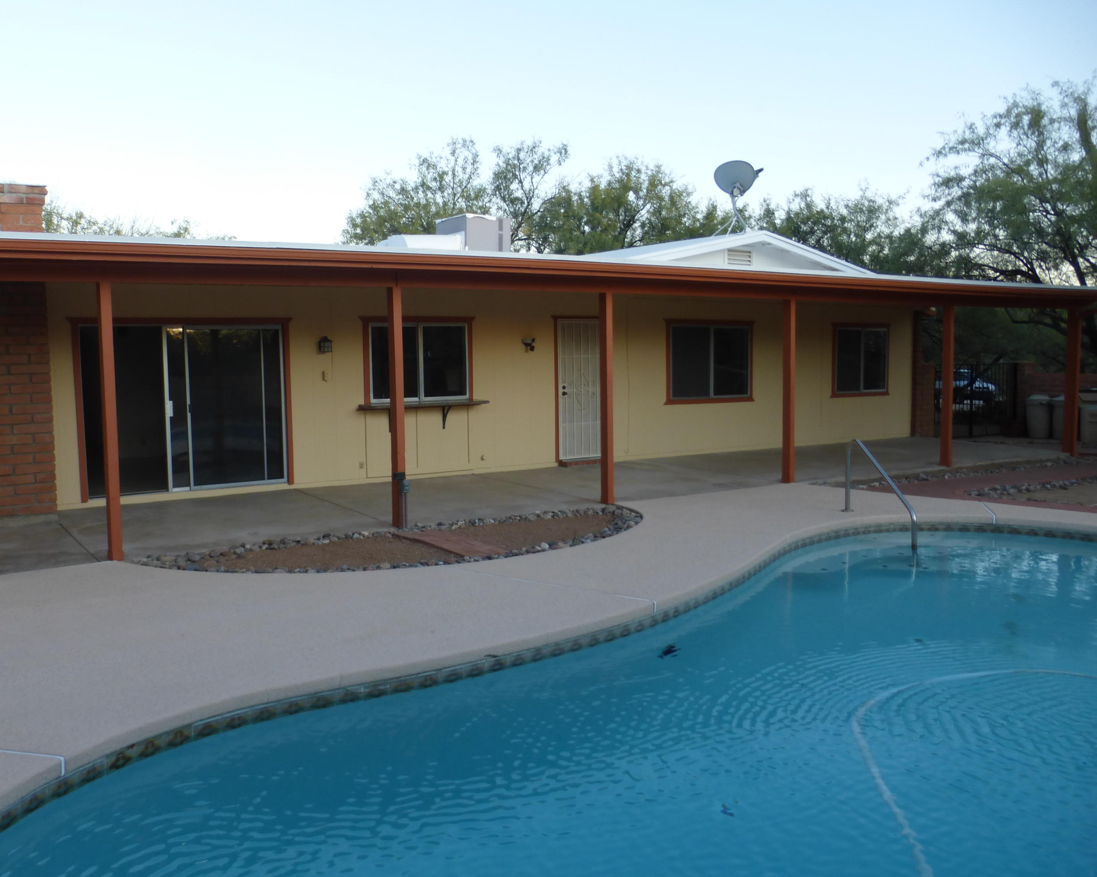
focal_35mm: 30
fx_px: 974
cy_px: 433
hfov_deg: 58.7
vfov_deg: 48.5
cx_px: 493
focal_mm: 4.3
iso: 100
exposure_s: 1/80
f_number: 3.3
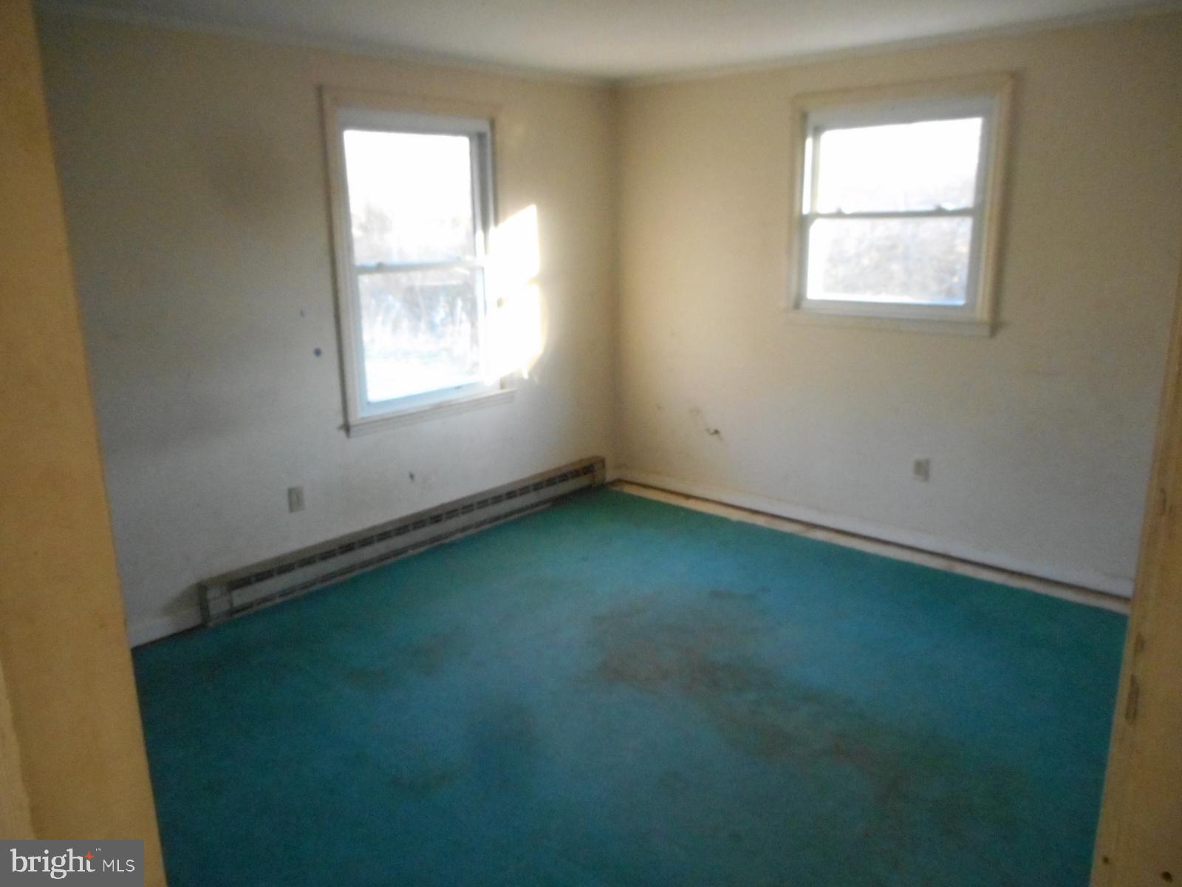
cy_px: 444
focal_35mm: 25
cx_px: 591
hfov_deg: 69.4
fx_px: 854
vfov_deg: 54.9
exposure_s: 1/80
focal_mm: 4.5
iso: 800
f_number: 3.7
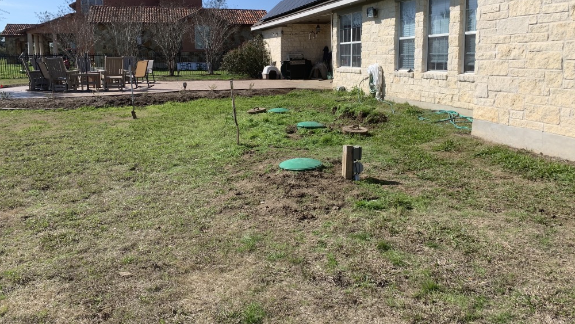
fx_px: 442
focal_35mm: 29
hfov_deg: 66.1
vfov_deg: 39.9
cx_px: 286
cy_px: 116
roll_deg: -0.3
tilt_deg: -9.0
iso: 25
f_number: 1.8
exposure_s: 1/2257
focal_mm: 4.25
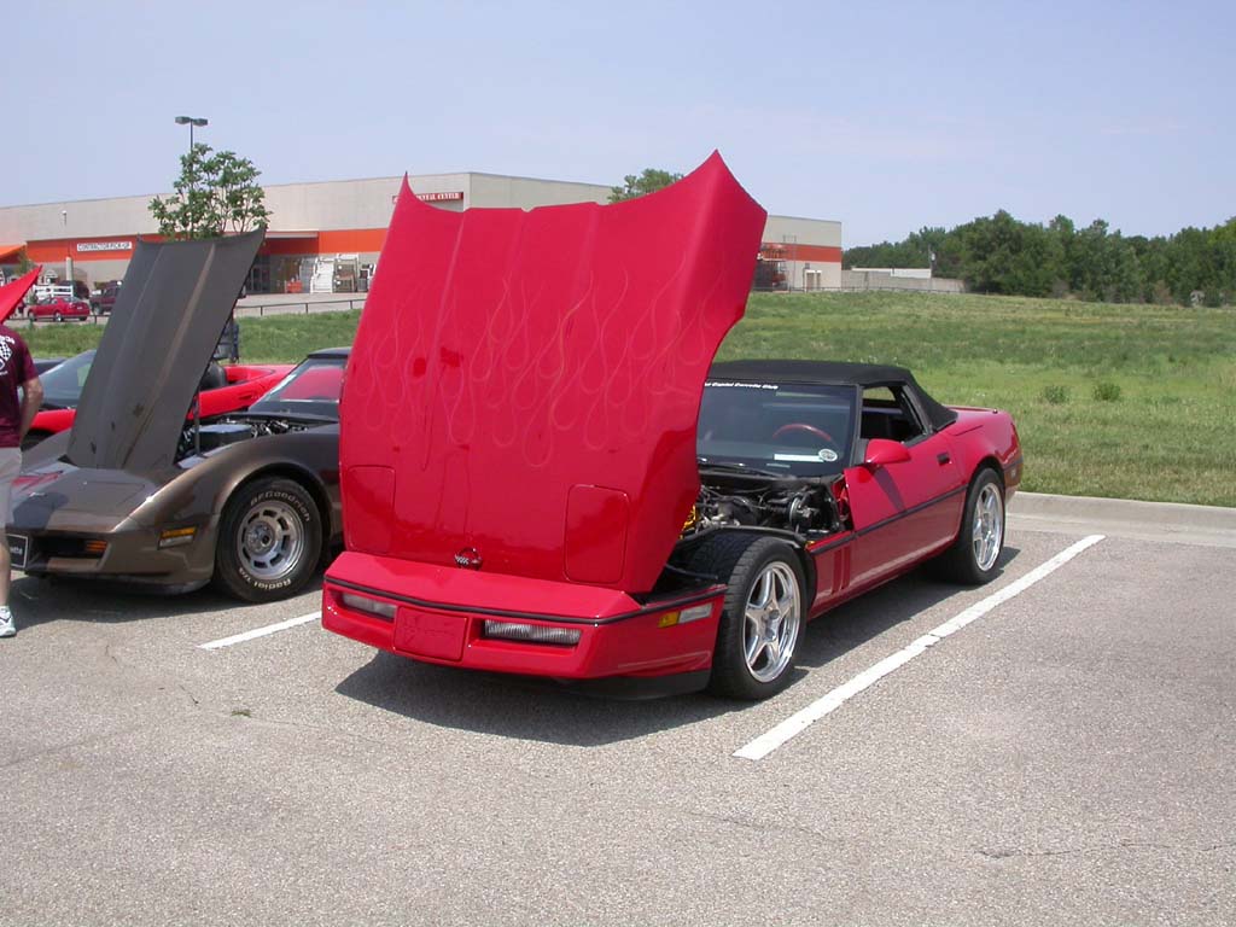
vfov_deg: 37.7
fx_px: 1357
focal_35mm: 38
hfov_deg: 49.0
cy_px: 464
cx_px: 618
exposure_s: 1/413
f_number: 6.7
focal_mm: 7.85
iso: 100
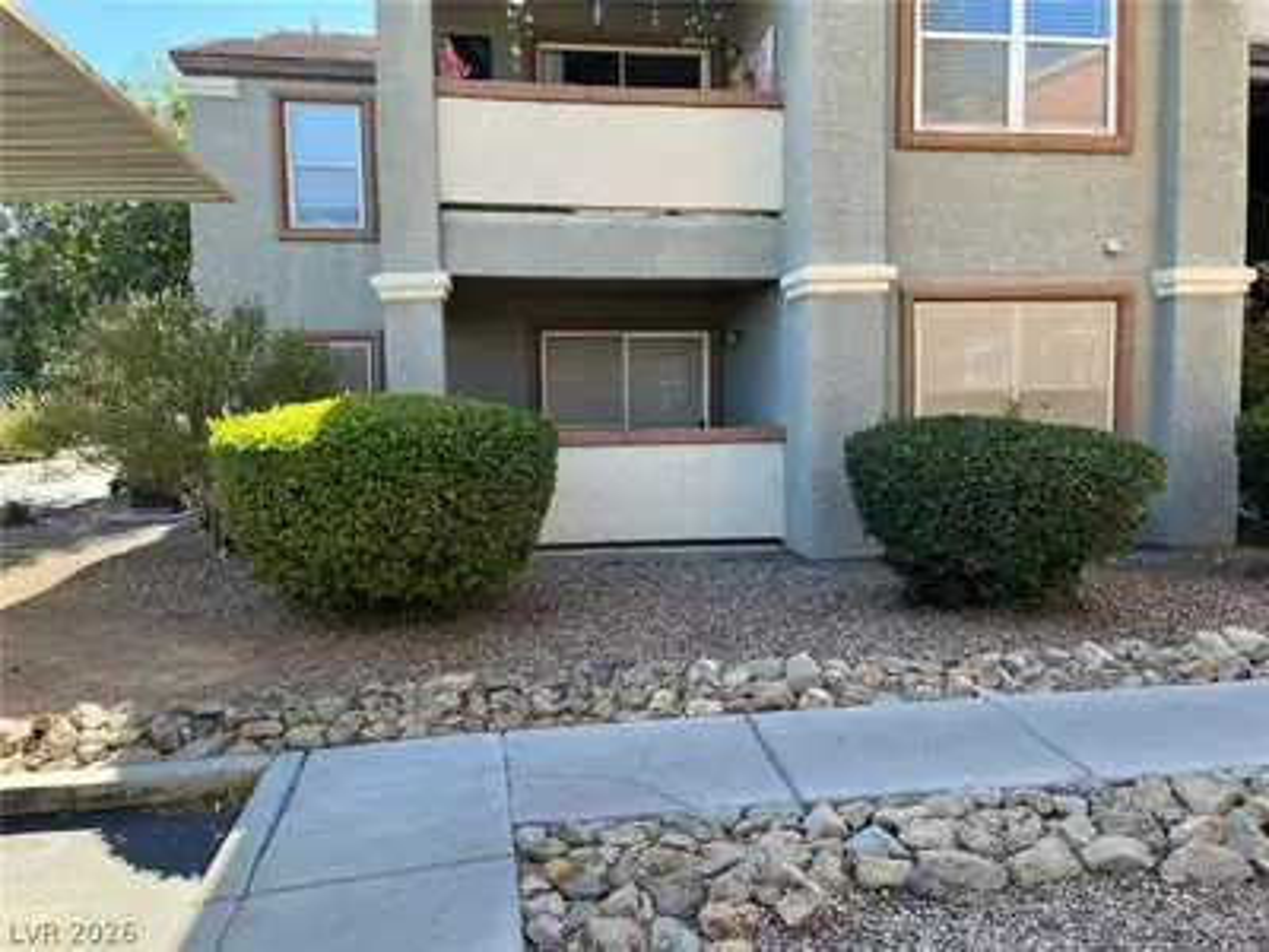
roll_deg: +1.4
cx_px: 634
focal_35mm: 26
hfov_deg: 67.3
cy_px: 476
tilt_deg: -3.4
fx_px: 953
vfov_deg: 53.1
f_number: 1.6
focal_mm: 5.1
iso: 50
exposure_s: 1/404
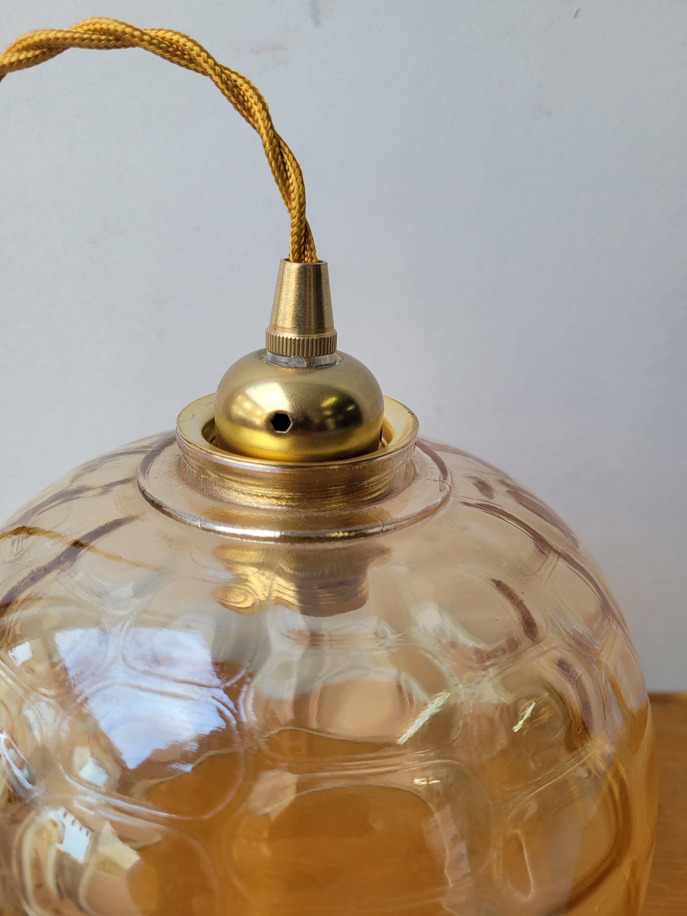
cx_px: 344
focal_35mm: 26
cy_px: 458
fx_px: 688
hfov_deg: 53.1
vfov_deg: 67.3
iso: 40
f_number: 1.8
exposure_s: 1/312
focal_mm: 5.4
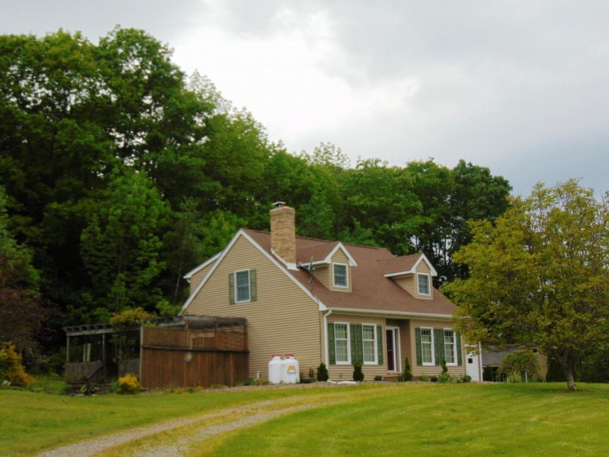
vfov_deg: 24.4
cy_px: 228
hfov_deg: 32.2
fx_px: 1056
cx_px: 304
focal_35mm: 60
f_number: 3.6
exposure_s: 1/800
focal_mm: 10.8
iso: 80
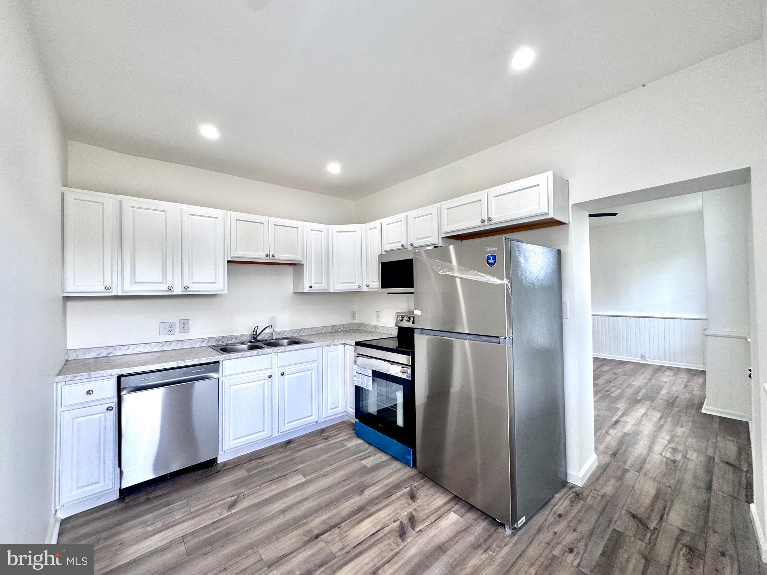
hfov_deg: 102.1
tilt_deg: +0.8
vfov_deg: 85.7
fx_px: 310
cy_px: 288
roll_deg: +0.9
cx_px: 384
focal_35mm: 14
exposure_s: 1/120
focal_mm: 2.22
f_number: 2.2
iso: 100
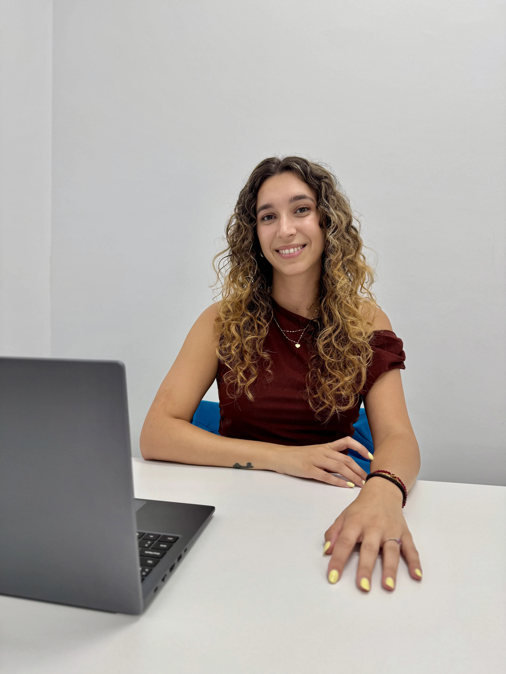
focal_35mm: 24
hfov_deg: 56.8
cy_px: 337
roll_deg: -1.0
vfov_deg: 71.6
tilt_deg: -1.8
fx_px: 468
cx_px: 253
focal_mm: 6.76
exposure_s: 1/100
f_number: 1.78
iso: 64
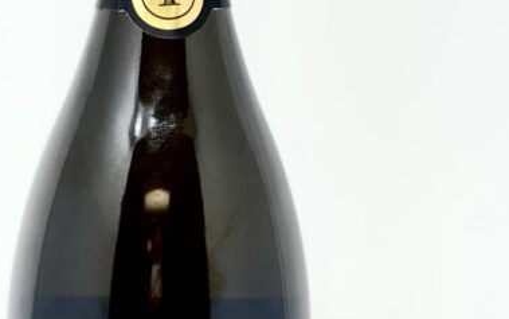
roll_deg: -1.9
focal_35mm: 149
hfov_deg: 14.0
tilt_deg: -6.2
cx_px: 163
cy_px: 183
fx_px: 2067
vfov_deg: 8.8
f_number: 2
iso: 50
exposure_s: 1/120
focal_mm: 6
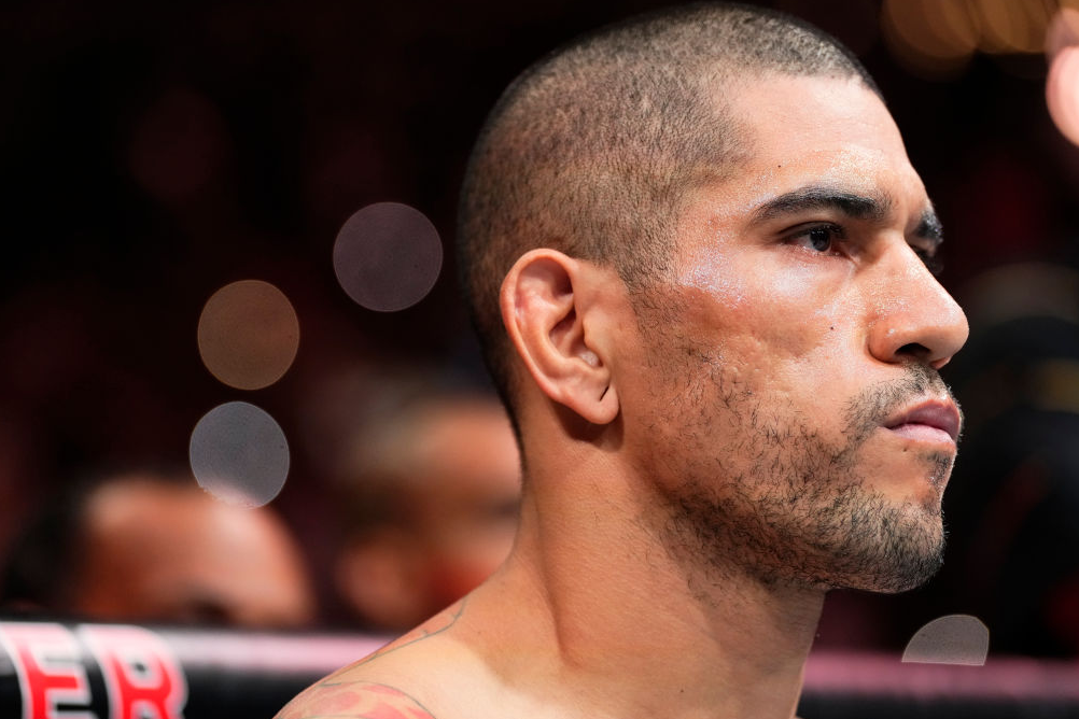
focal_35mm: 139
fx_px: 4166
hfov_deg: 14.8
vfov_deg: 9.9
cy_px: 354
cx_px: 548
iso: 3200
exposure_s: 1/1250
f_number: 2.8
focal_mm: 136
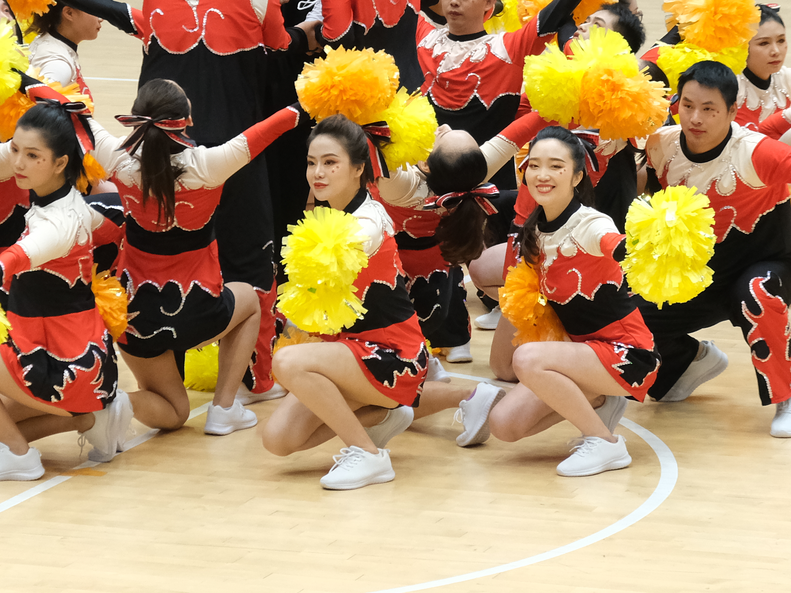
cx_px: 290
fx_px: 4616
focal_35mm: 202
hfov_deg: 9.8
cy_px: 6
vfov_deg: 7.3
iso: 2500
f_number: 4
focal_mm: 55
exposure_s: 1/320
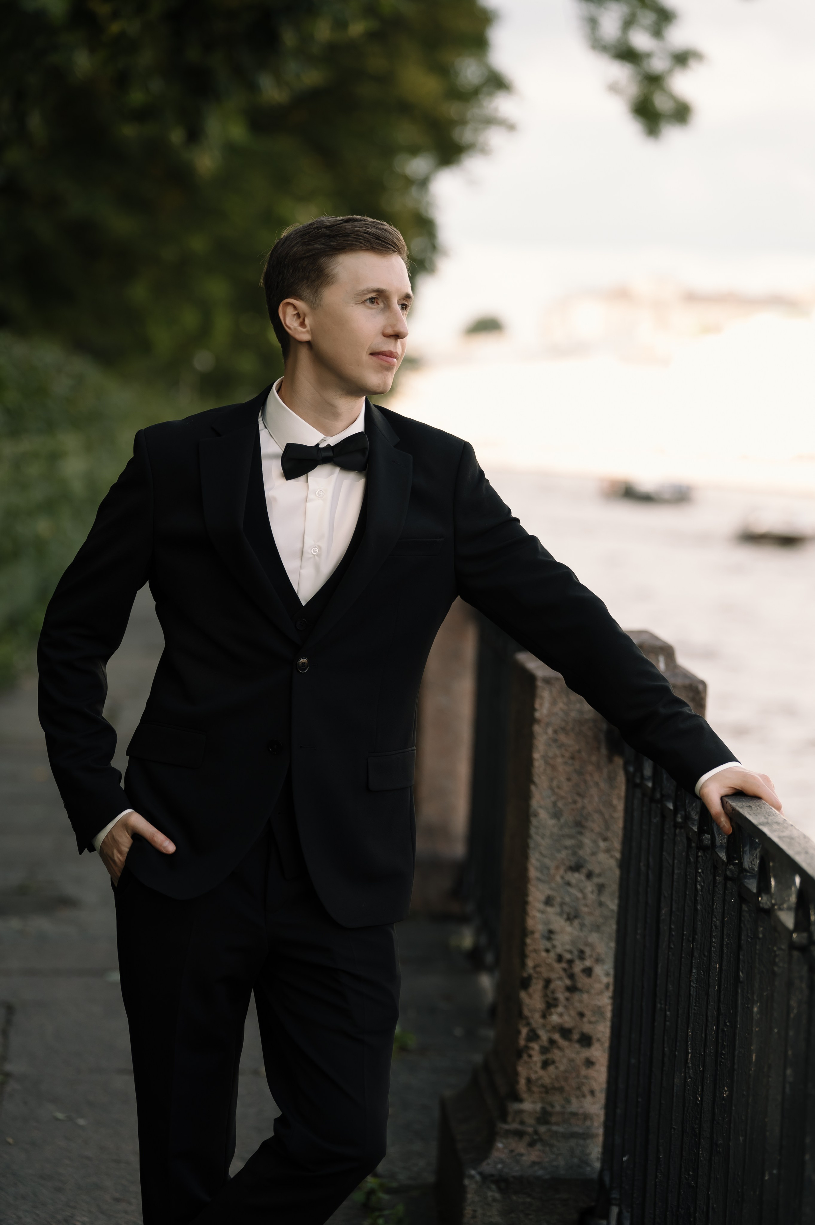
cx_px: 408
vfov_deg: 23.1
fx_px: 2992
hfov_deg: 15.5
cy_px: 612
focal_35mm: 88
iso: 200
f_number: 2.7
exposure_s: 1/640
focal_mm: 88
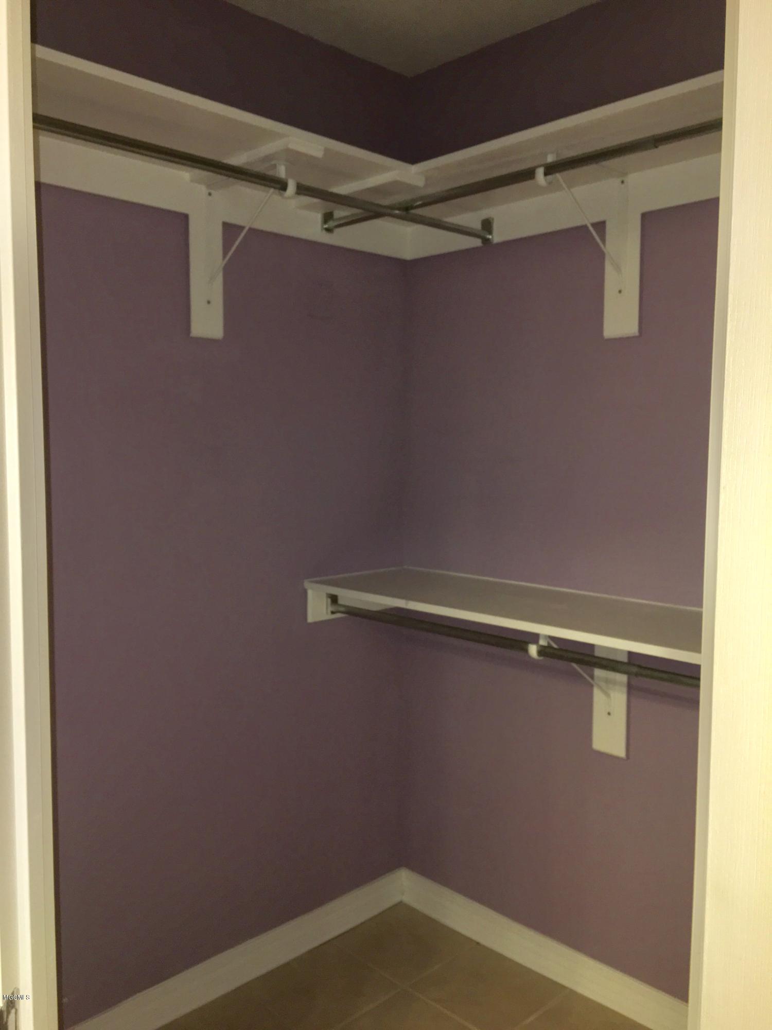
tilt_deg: -3.8
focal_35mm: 29
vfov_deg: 61.7
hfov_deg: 48.2
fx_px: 862
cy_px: 515
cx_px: 386
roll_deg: -1.1
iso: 40
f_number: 2.2
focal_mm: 4.15
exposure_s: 1/24
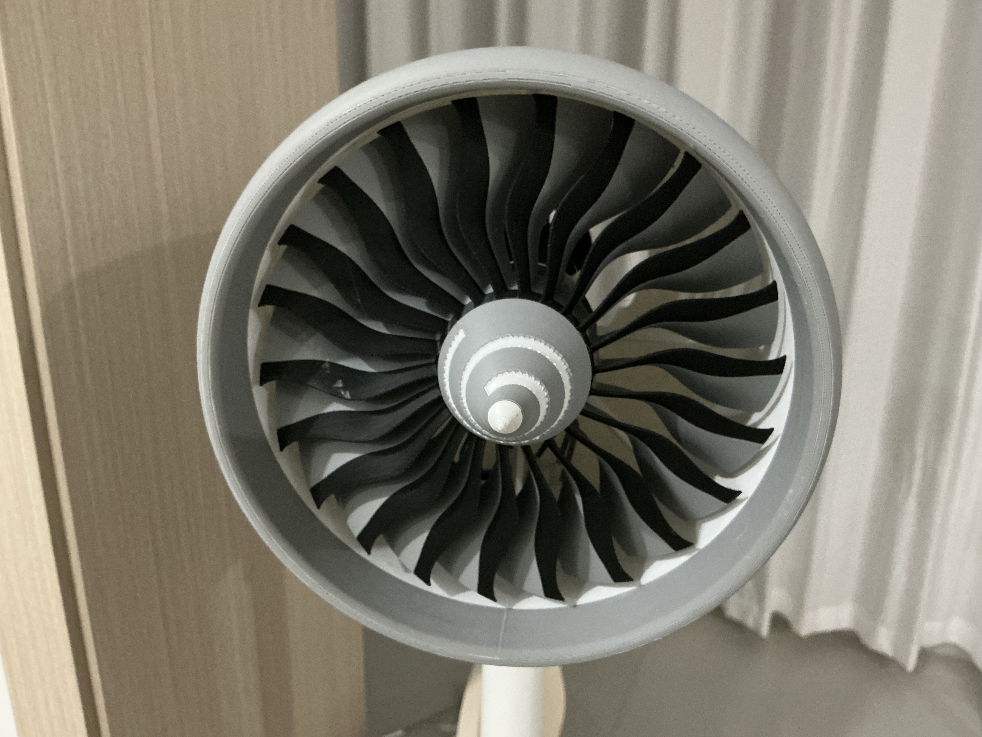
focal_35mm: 28
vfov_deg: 49.7
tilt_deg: -18.8
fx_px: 794
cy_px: 368
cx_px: 491
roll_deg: -0.7
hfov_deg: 63.4
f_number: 1.8
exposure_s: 1/25
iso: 640
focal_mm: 3
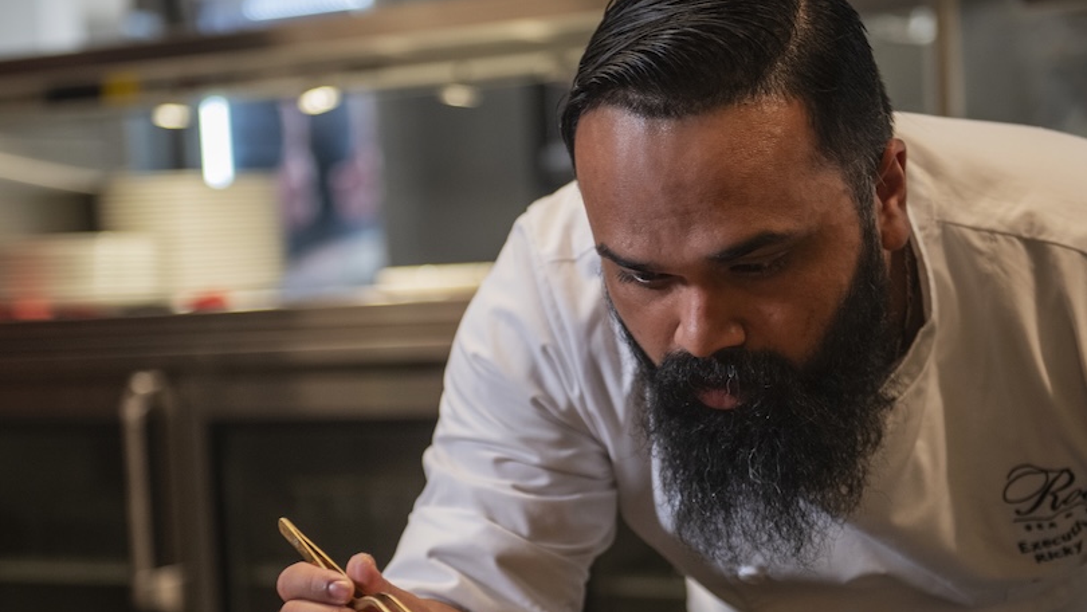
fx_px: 2595
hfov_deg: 23.7
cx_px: 505
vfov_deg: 13.4
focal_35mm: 90
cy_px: 416
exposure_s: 1/80
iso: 1000
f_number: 2.8
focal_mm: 58
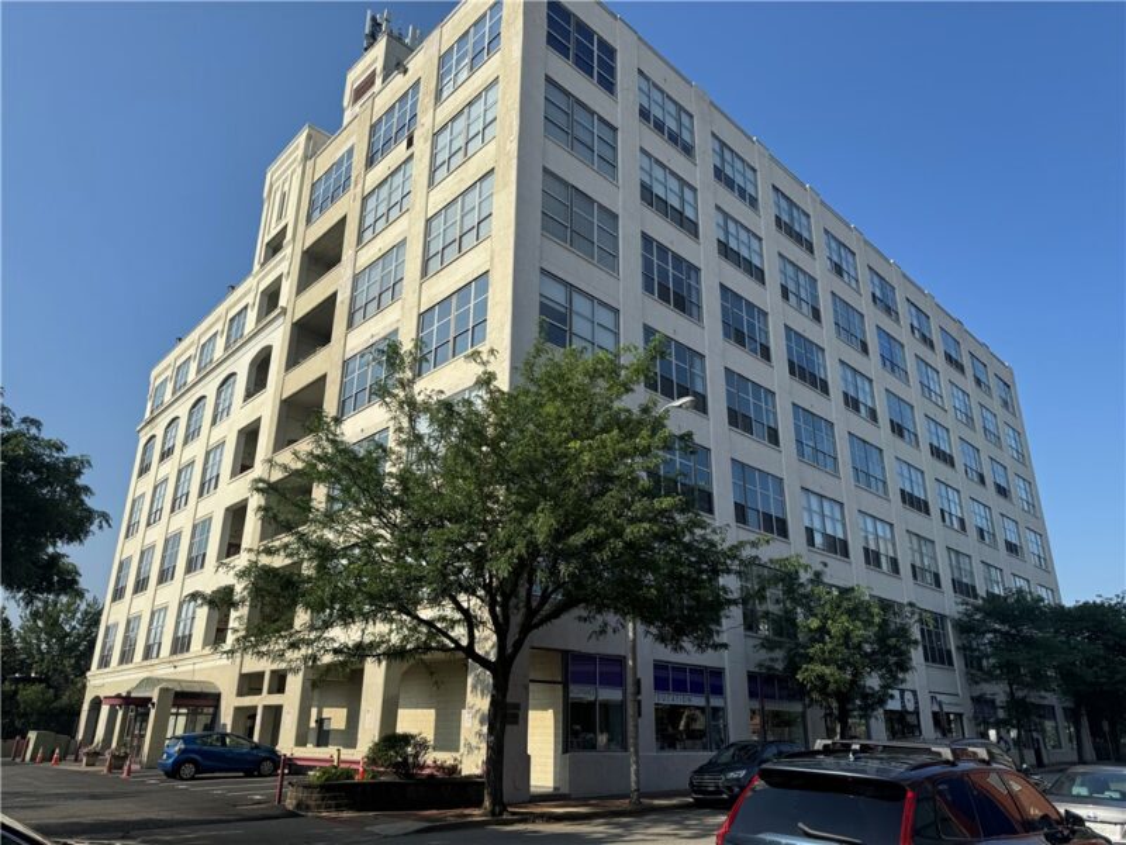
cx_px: 563
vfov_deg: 56.8
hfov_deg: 71.6
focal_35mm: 24
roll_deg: -0.7
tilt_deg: +21.0
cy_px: 422
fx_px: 781
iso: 80
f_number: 1.78
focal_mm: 6.76
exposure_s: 1/5348
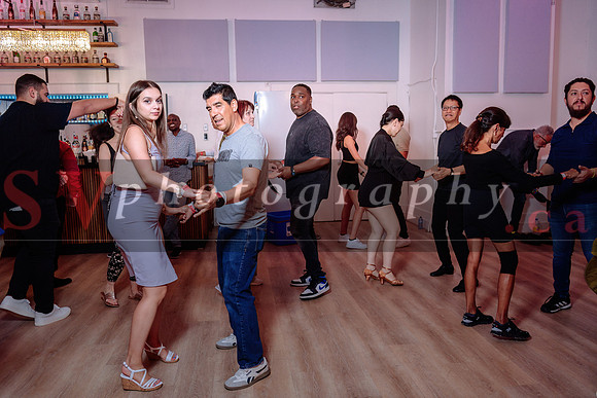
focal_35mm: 31
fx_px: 514
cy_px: 199
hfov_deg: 60.3
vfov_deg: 42.3
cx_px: 298
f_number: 3.2
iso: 1000
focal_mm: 31
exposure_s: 1/80
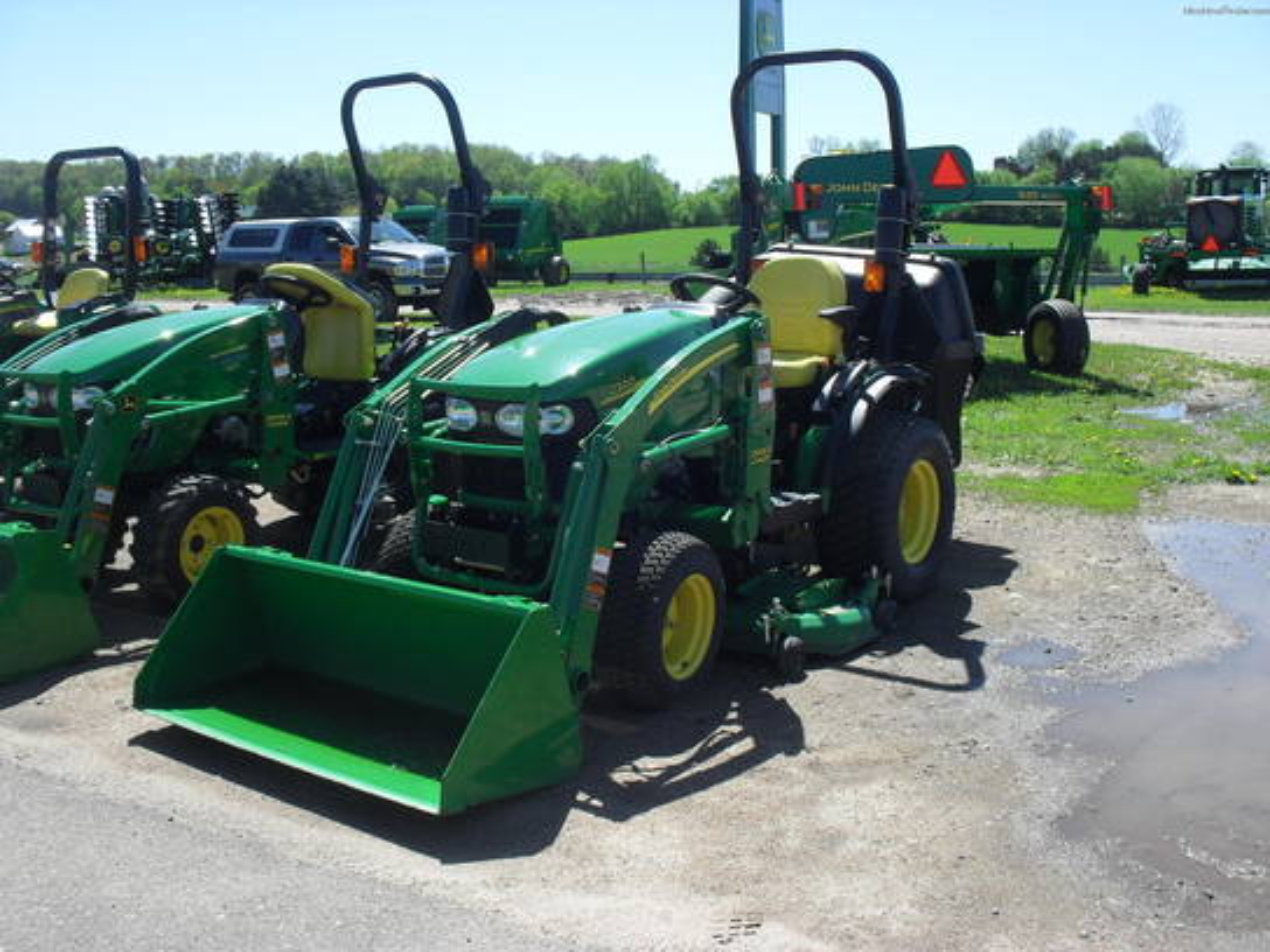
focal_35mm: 35
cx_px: 635
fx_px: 1284
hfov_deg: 52.6
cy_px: 476
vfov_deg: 40.7
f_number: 8.4
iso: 100
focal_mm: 6.3
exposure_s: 1/125
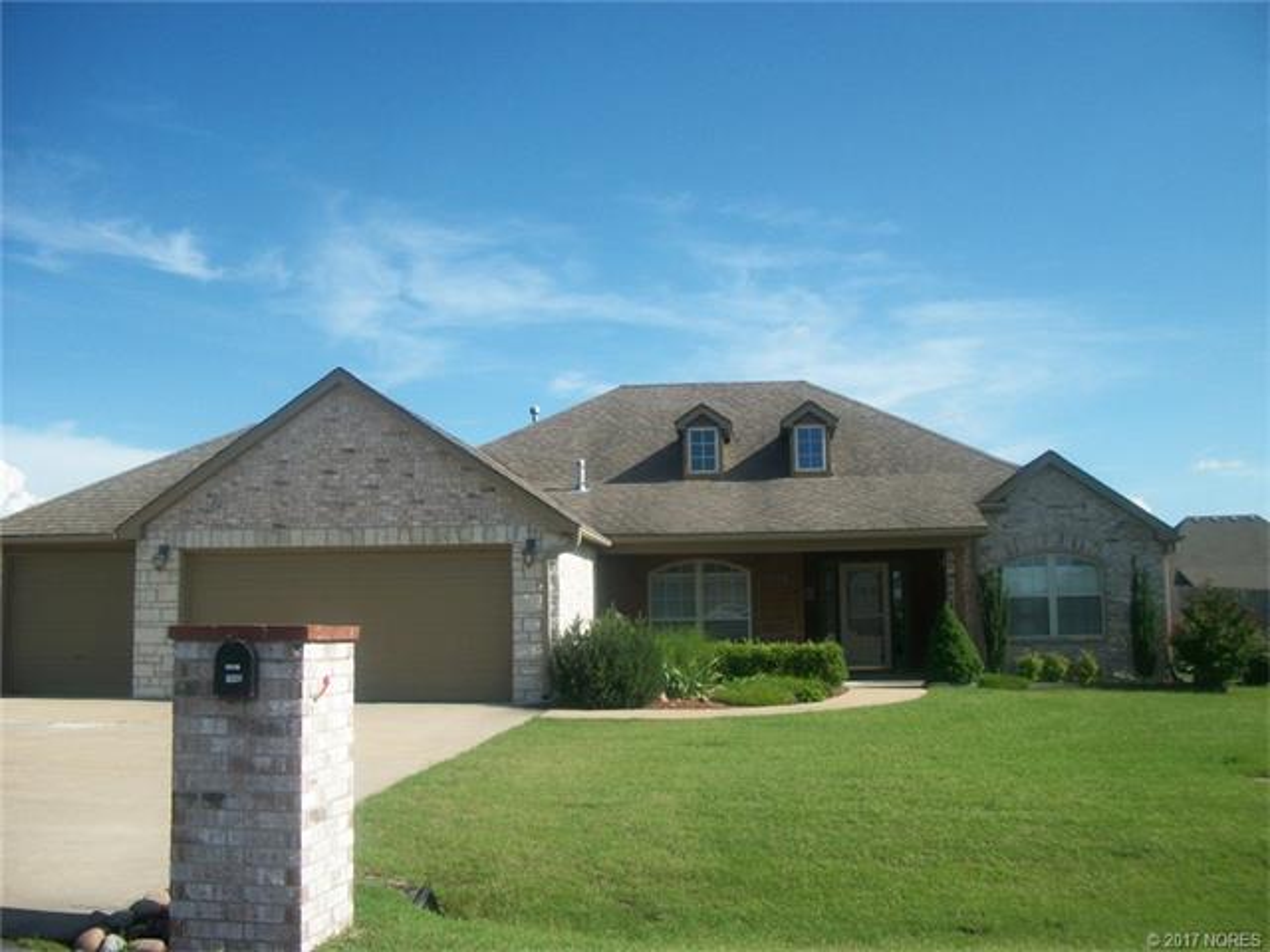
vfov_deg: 44.2
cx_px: 635
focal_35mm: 32
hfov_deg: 56.8
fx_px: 1174
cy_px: 476
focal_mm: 5.7
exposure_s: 1/200
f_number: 8.8
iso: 80
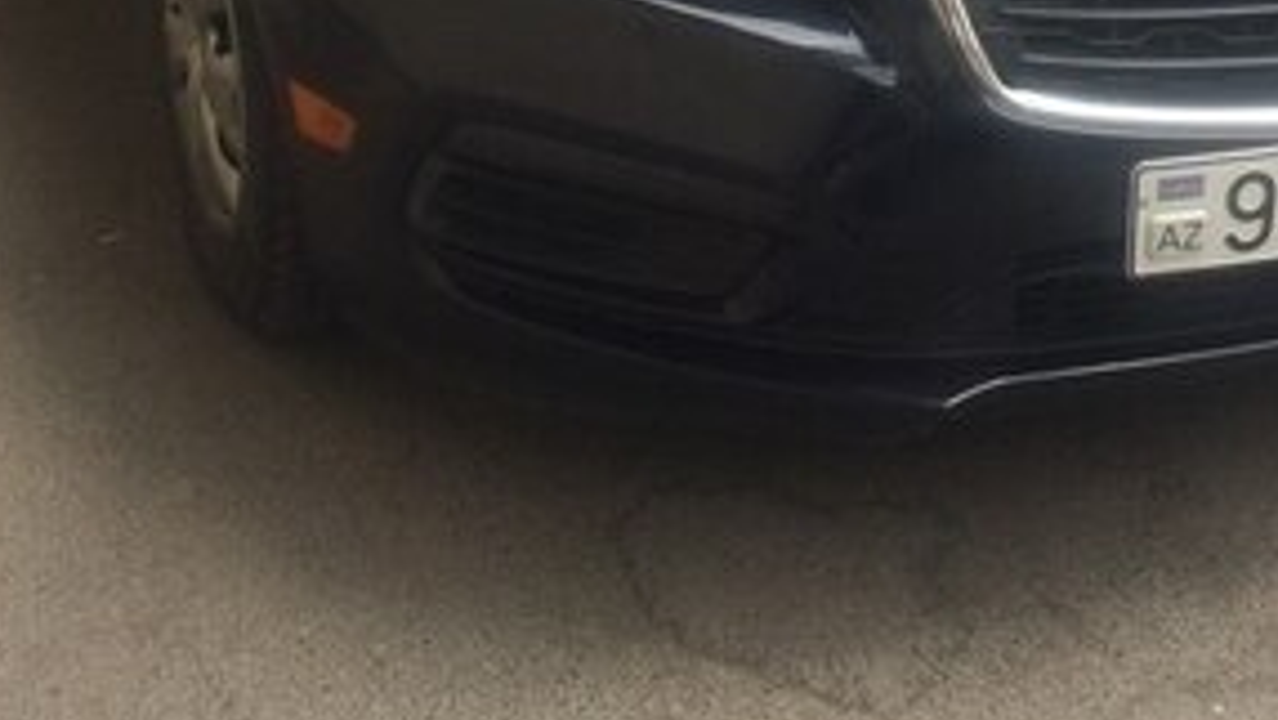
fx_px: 2474
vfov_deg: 15.7
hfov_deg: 28.9
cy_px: -217
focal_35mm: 73
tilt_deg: -18.1
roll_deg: -0.3
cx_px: 769
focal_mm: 4.15
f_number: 2.2
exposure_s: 1/892
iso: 32
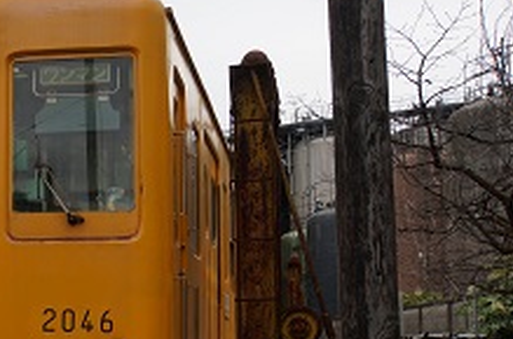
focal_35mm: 69
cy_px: 299
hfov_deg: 27.3
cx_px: -9
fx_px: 987
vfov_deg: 19.2
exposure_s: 1/80
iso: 100
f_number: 5.6
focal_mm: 21.1
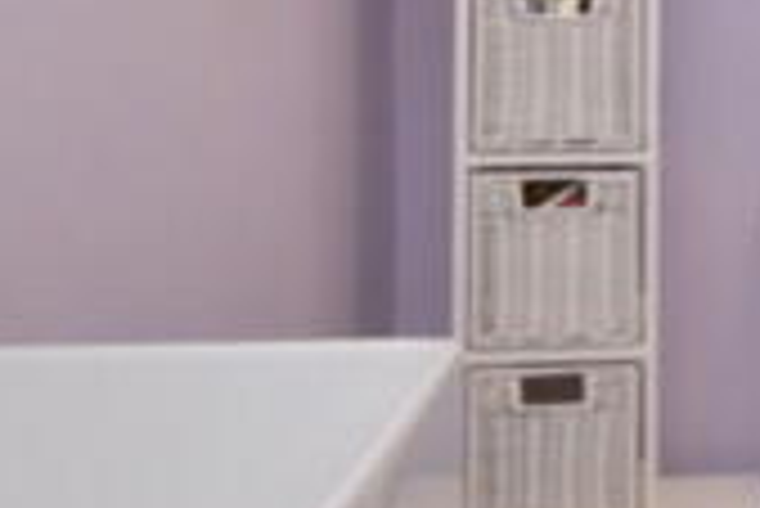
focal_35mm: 58
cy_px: 38
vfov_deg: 22.8
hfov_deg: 31.1
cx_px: 809
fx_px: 1225
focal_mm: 10
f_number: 4.5
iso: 200
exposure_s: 1/30
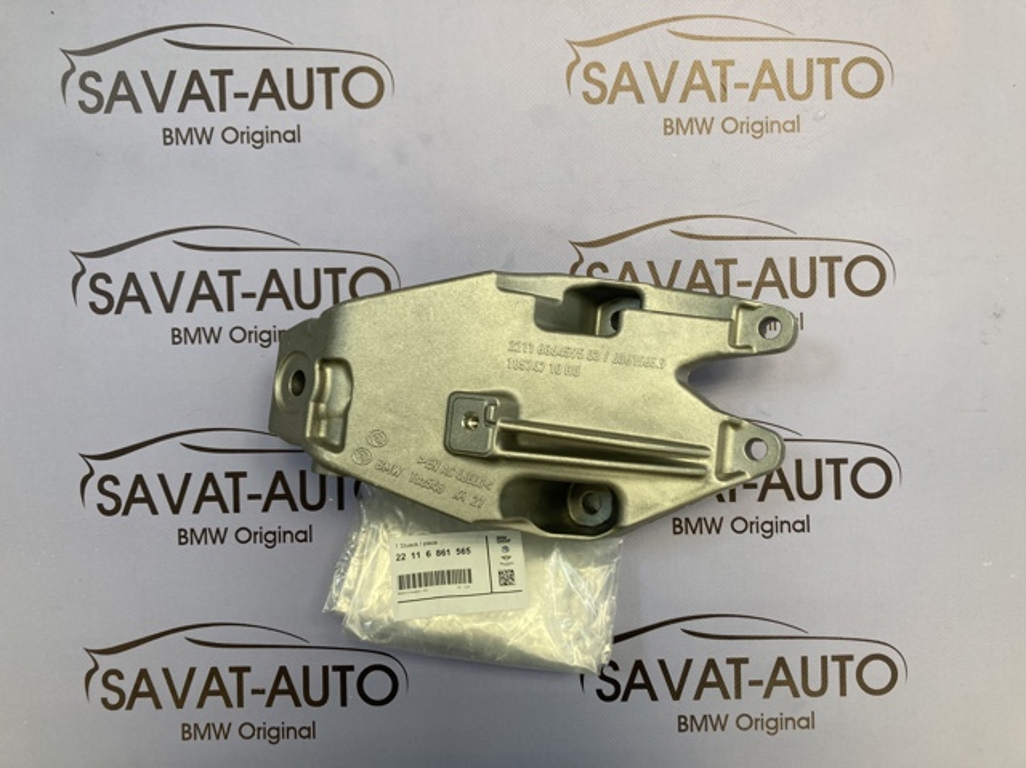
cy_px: 384
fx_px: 829
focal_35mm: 28
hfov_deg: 63.5
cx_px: 513
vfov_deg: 49.7
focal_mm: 3.99
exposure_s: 1/109
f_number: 1.8
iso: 80
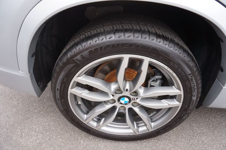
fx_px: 151
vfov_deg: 53.1
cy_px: 75
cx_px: 113
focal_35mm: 24
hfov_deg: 73.8
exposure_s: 1/60
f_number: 4
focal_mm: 16
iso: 100
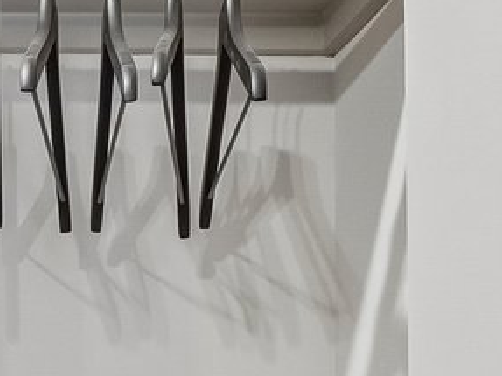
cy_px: 679
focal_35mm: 103
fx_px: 1493
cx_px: -262
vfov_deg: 13.0
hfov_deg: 17.1
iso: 400
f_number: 8
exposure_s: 1/5
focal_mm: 10
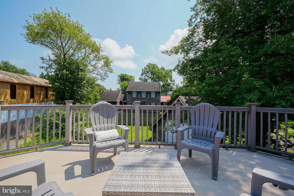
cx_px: 147
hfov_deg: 100.4
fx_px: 122
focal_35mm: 15
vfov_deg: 77.3
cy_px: 98
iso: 100
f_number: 6.3
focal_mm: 10
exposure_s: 1/160
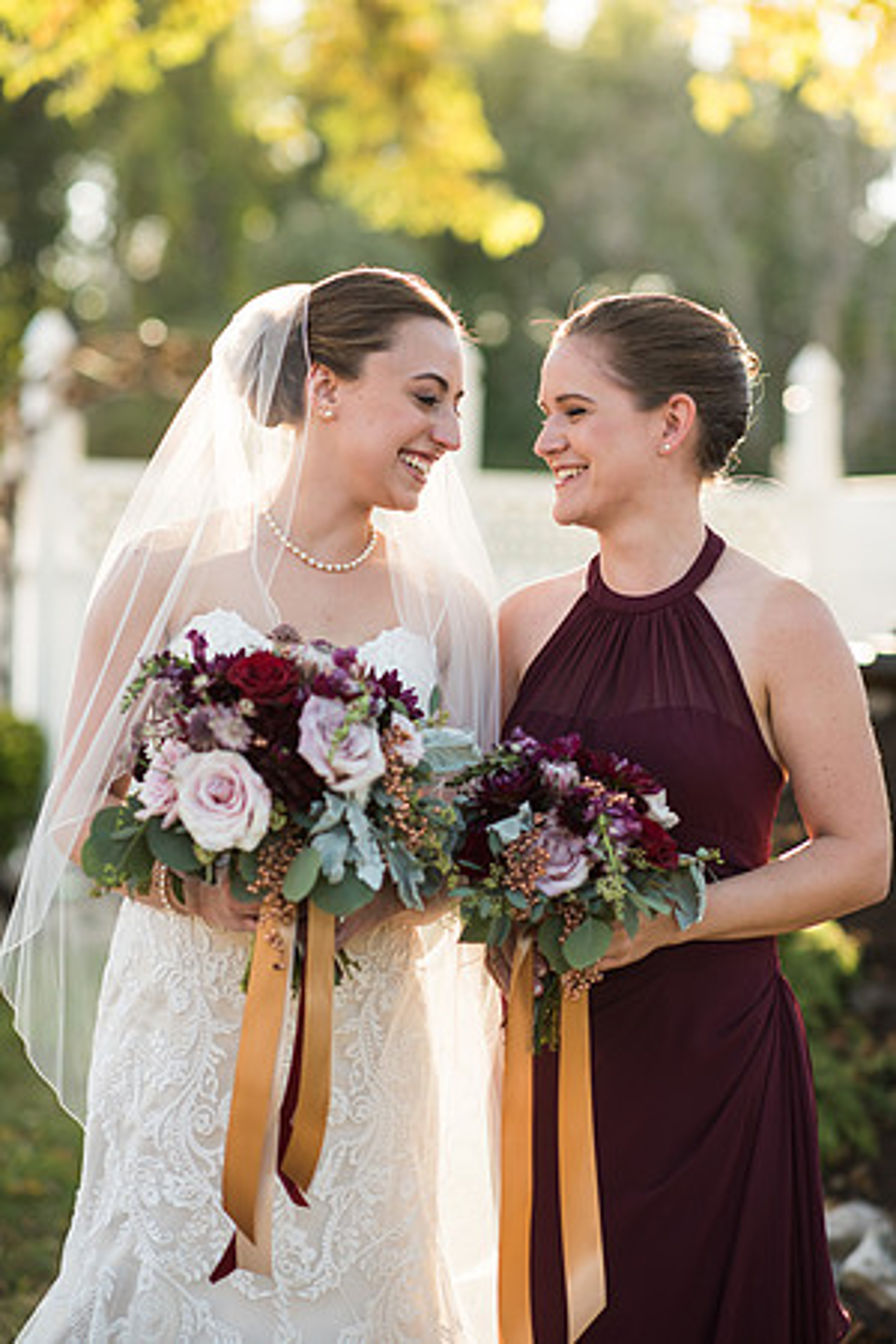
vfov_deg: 23.9
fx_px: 3173
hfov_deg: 16.1
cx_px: 448
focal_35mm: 85
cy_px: 672
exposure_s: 1/1000
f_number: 2.2
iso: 125
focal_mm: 85
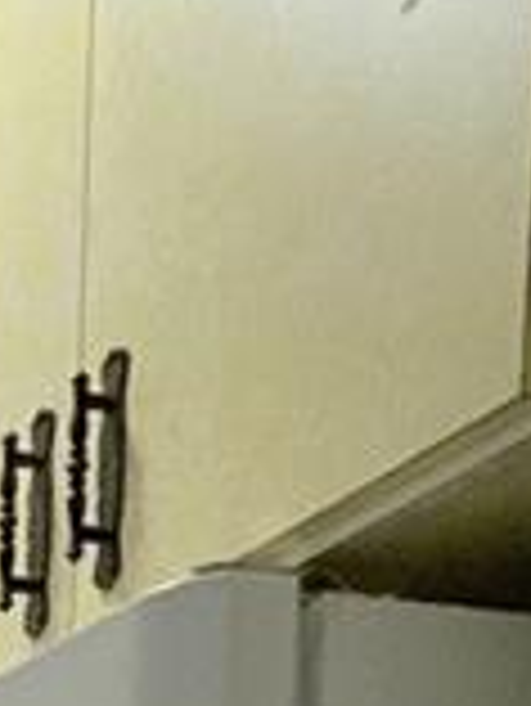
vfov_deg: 12.8
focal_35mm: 107
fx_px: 2186
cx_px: -634
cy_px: 1812
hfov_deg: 11.9
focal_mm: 2.22
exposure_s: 1/120
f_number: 2.2
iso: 200
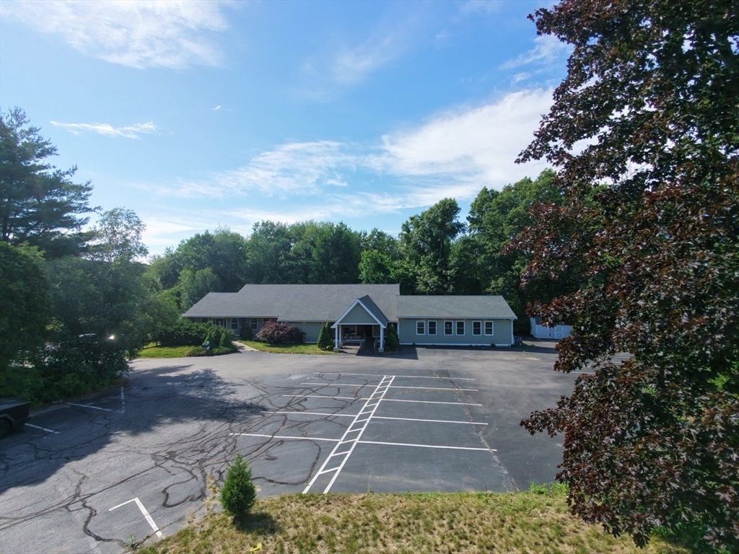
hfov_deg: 94.5
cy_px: 277
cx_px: 370
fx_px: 342
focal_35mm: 16
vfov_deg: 78.1
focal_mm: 3.05
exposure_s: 1/500
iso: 100
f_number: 2.2
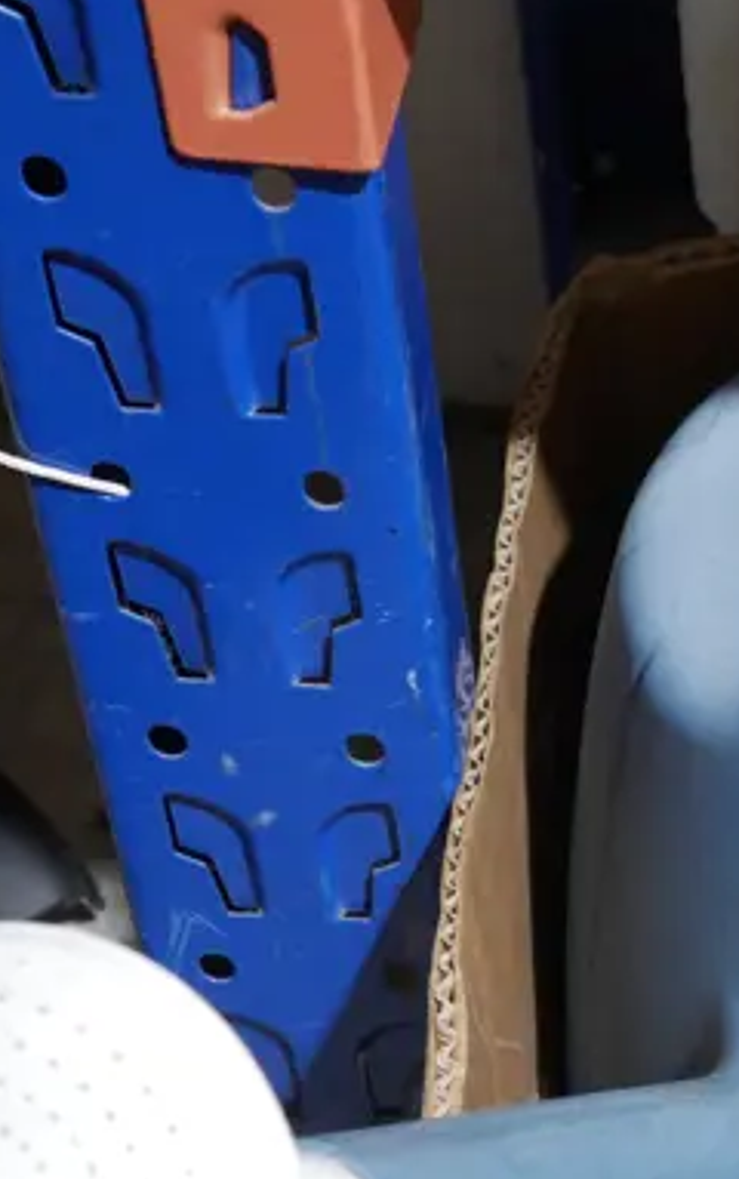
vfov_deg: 17.3
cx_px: 1275
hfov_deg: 10.5
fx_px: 3828
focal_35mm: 119
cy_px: 1033
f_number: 4.6
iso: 1000
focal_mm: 21
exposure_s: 1/60
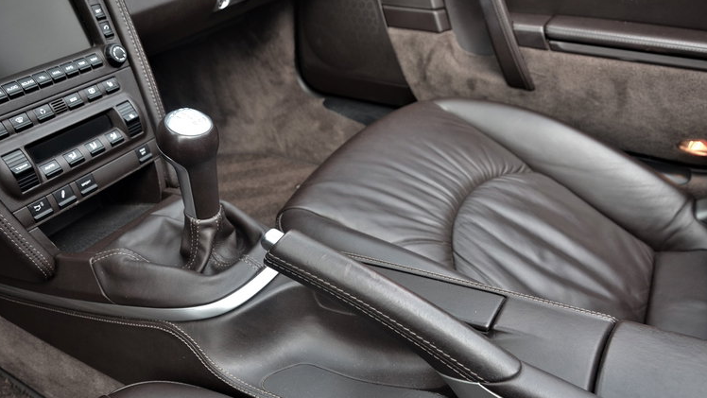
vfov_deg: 40.1
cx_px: 353
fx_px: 544
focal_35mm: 29
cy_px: 231
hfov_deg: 66.1
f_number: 5
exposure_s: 1/100
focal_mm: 18
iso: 500
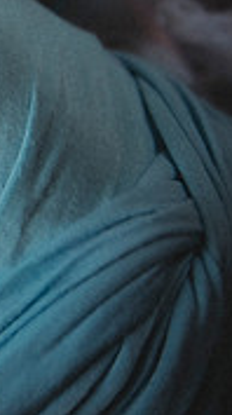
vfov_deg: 18.8
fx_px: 1208
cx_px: -405
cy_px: -36
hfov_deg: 9.3
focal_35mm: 110
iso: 200
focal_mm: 32
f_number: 2.8
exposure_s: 1/125
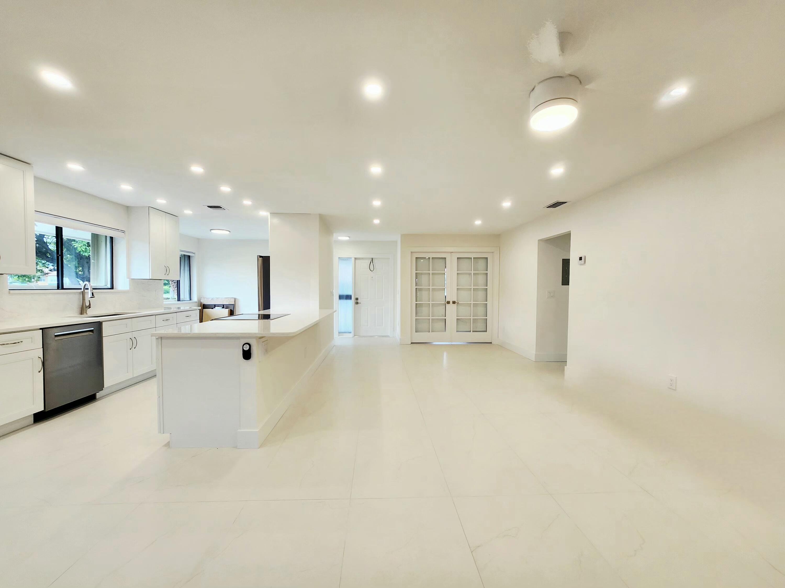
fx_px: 295
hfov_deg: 106.2
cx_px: 392
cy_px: 294
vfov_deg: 89.9
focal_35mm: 13
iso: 50
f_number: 2.2
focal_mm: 1.74
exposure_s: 1/60.2
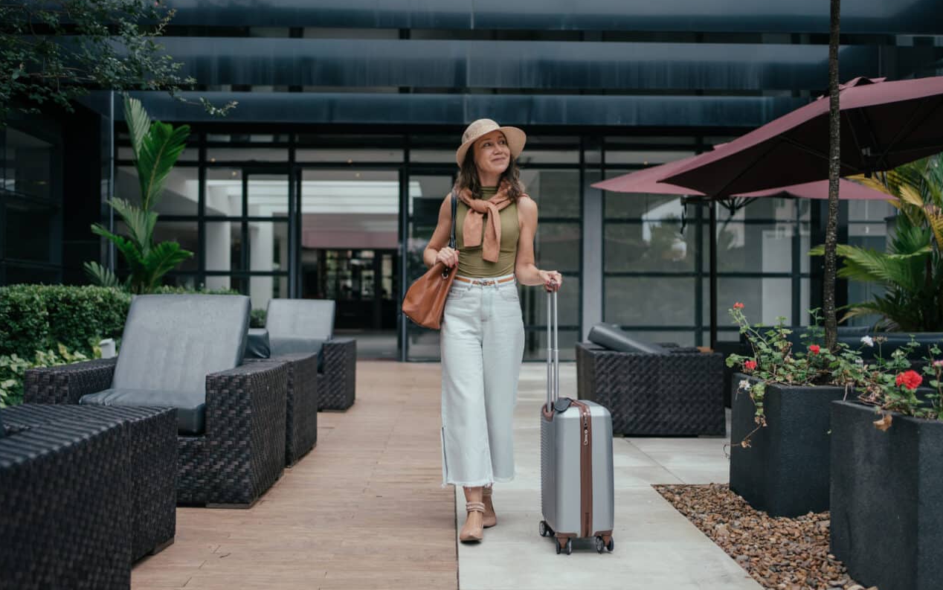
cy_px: 306
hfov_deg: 54.0
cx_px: 472
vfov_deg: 35.3
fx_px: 925
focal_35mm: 36
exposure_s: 1/2000
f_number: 1.8
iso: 100
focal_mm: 35
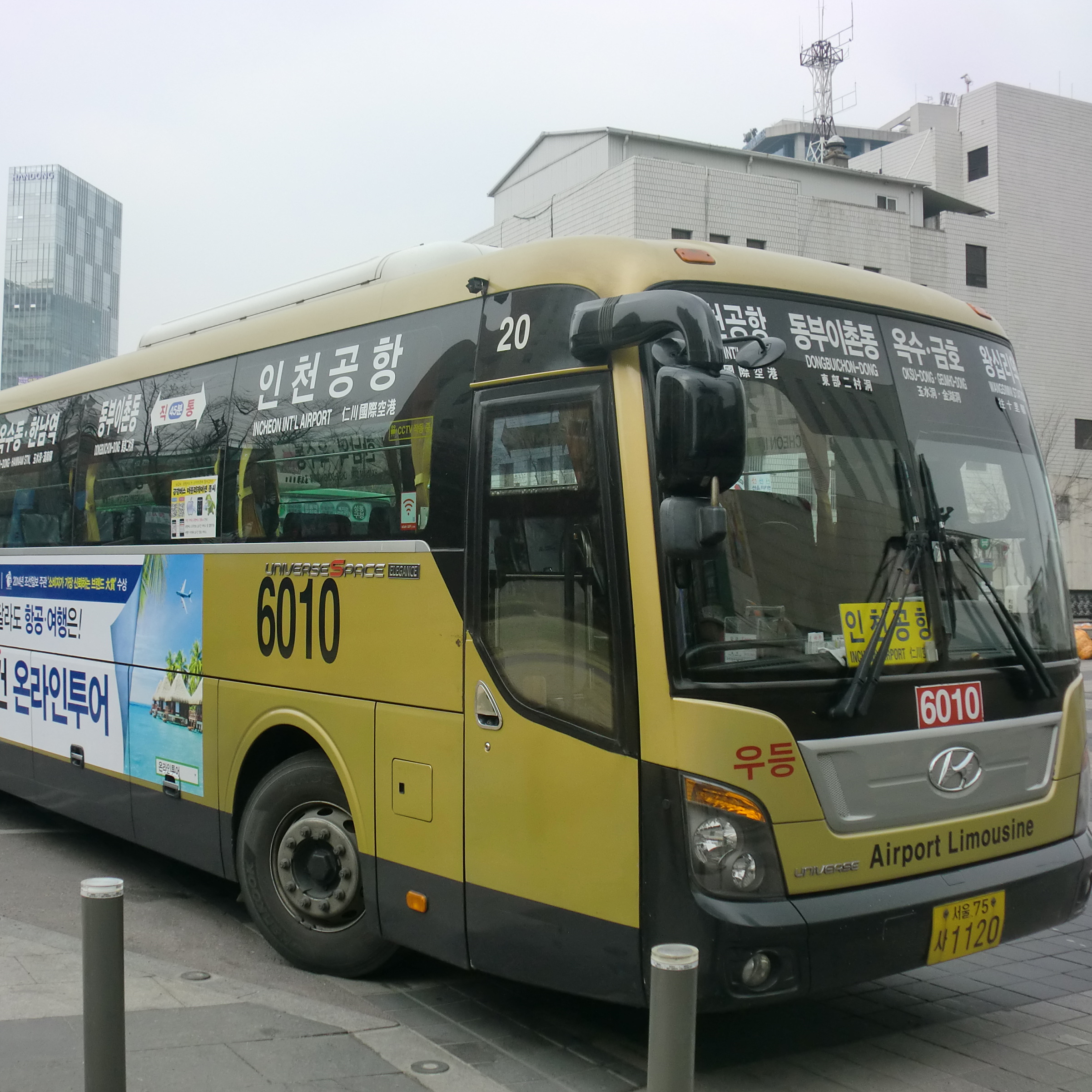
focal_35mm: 42
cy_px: 544
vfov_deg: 40.0
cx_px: 498
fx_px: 1499
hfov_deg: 40.0
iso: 64
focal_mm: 6.3
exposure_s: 1/800
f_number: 3.1
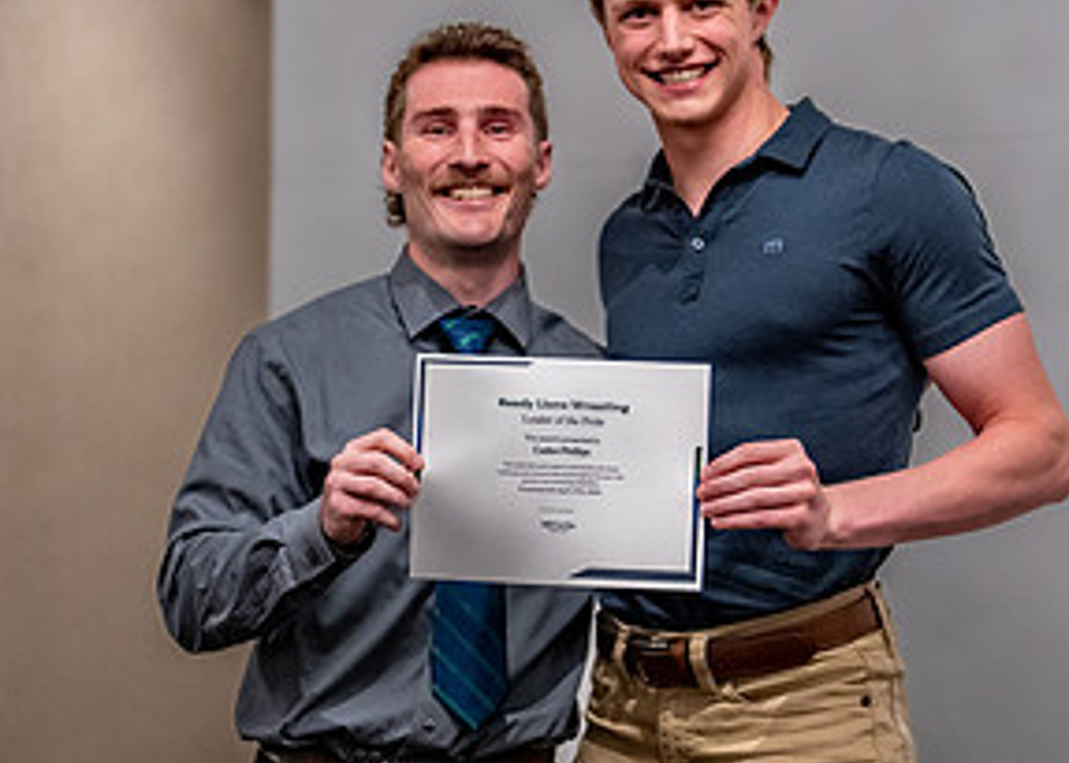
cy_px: 536
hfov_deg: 18.3
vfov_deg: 13.1
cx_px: 592
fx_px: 3309
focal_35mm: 109
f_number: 1.2
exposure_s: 1/400
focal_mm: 50
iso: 1250
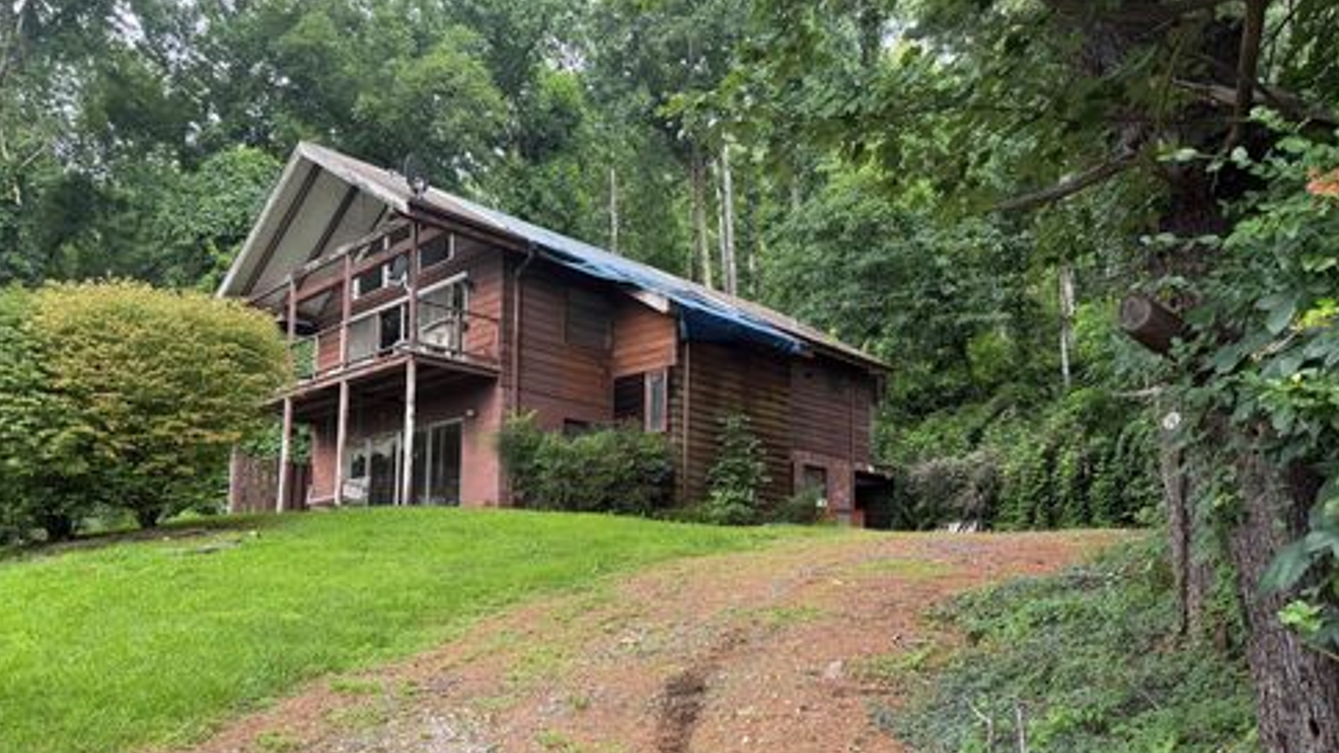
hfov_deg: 69.9
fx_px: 958
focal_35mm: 27
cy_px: 508
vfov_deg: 42.2
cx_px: 667
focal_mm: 6.76
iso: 80
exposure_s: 1/426
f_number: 1.78
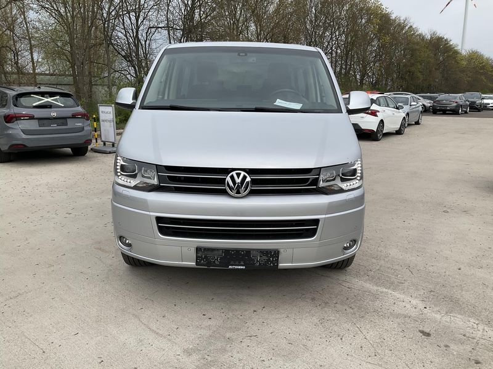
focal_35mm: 29
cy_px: 184
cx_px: 246
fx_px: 413
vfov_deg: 48.2
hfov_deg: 61.7
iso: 25
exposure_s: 1/1912
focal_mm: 3
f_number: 1.8
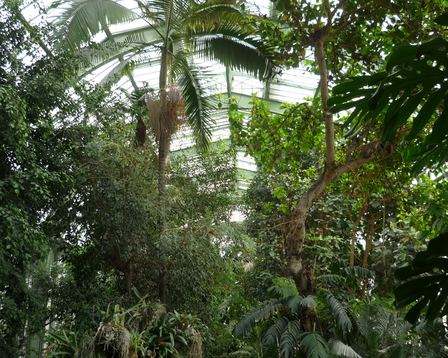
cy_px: 179
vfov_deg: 42.2
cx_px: 214
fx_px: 464
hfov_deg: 51.5
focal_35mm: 35
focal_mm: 5.5
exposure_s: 1/160
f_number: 2.8
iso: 100
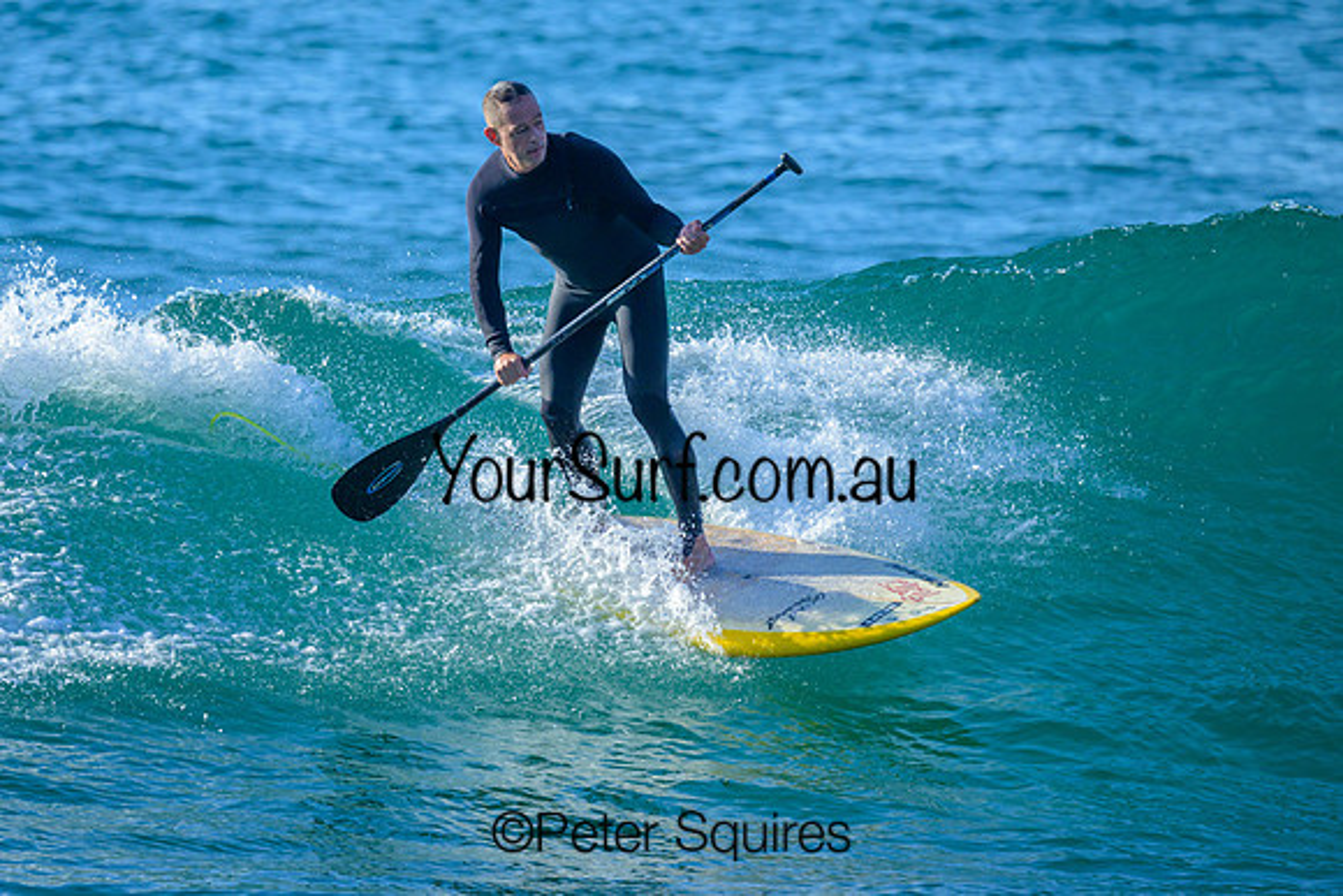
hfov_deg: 1.9
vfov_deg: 1.3
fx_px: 39483
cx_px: 455
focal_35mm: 1058
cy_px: 303
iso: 500
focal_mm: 800
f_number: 6.3
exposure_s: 1/2000
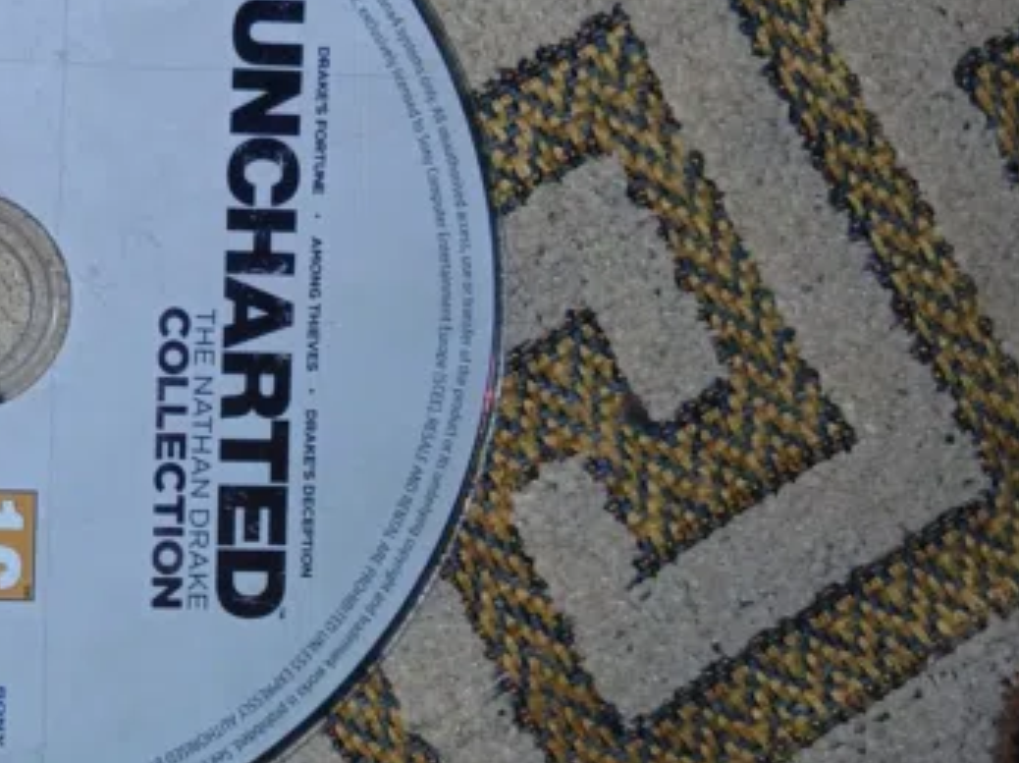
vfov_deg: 18.4
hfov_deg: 22.3
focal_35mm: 80
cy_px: 306
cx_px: -236
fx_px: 2353
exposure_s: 1/50
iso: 32
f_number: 1.8
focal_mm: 3.98
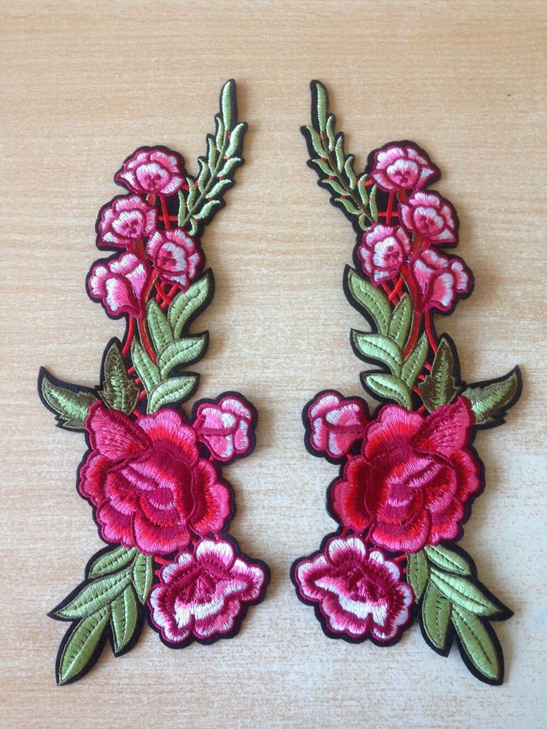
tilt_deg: -84.9
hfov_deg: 43.0
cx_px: 274
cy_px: 364
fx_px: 695
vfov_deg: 55.3
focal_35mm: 33
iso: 64
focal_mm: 4.12
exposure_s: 1/20
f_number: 2.4
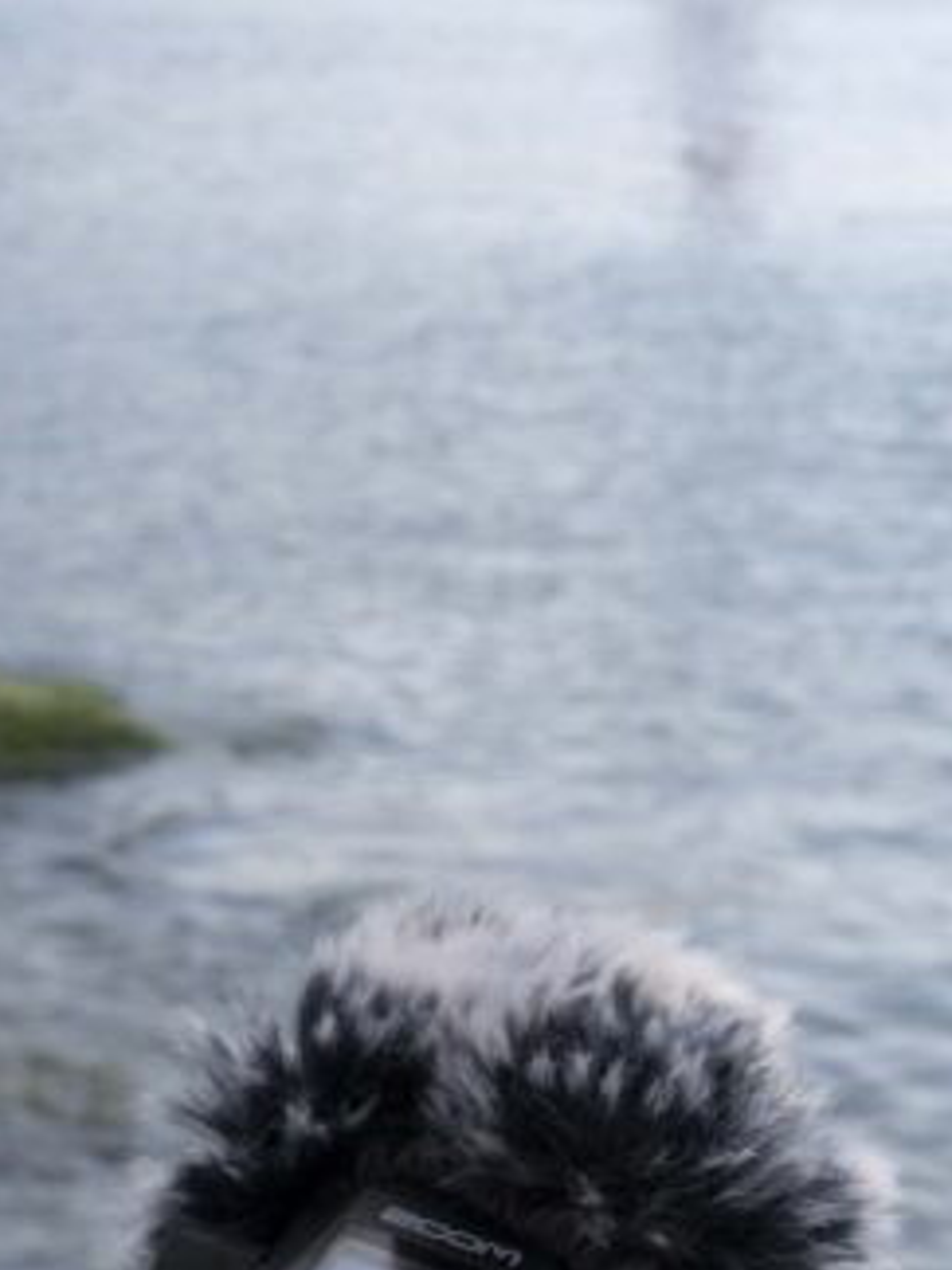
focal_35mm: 85
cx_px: 672
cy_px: 1000
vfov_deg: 22.7
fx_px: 3117
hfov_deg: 17.3
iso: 100
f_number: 10
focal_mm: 28
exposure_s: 1/125
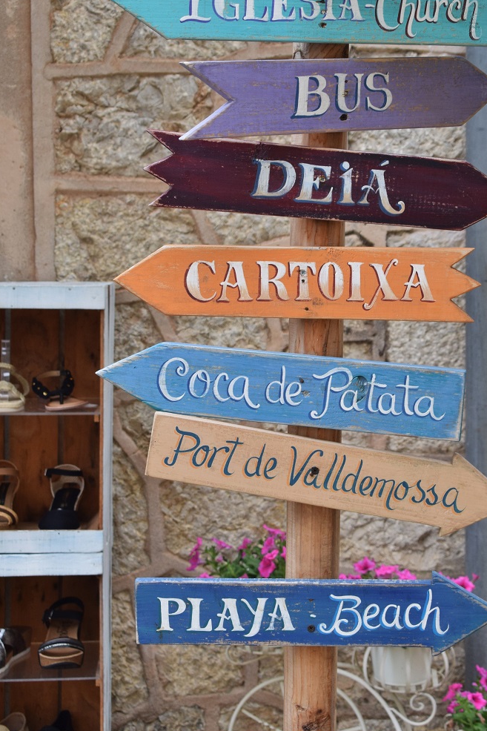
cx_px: 294
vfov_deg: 28.5
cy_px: 320
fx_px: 1436
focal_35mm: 71
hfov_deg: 19.2
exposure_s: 1/200
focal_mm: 31
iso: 400
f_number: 7.1
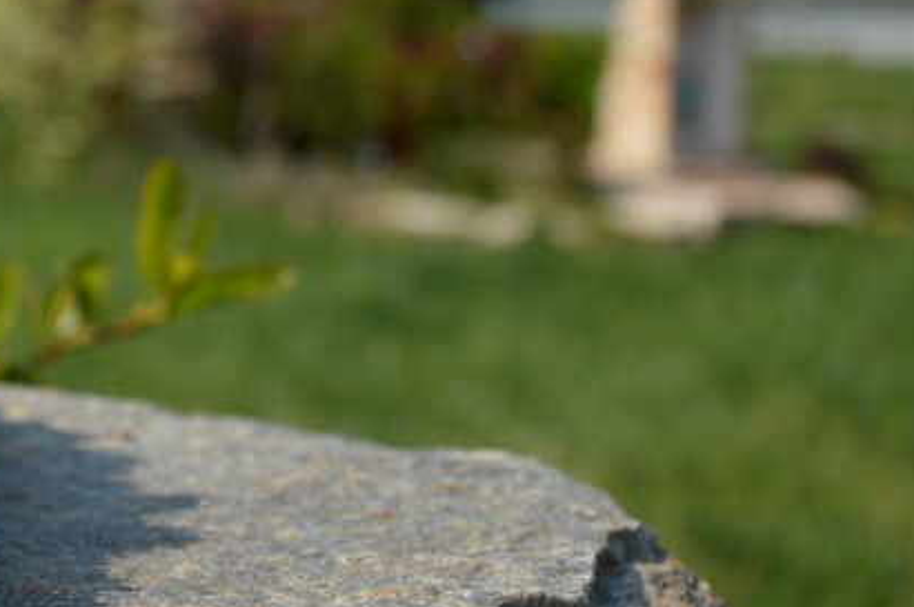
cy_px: -100
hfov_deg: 18.7
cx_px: -63
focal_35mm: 105
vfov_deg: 12.7
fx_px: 2673
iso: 100
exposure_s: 1/1000
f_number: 4
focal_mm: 25
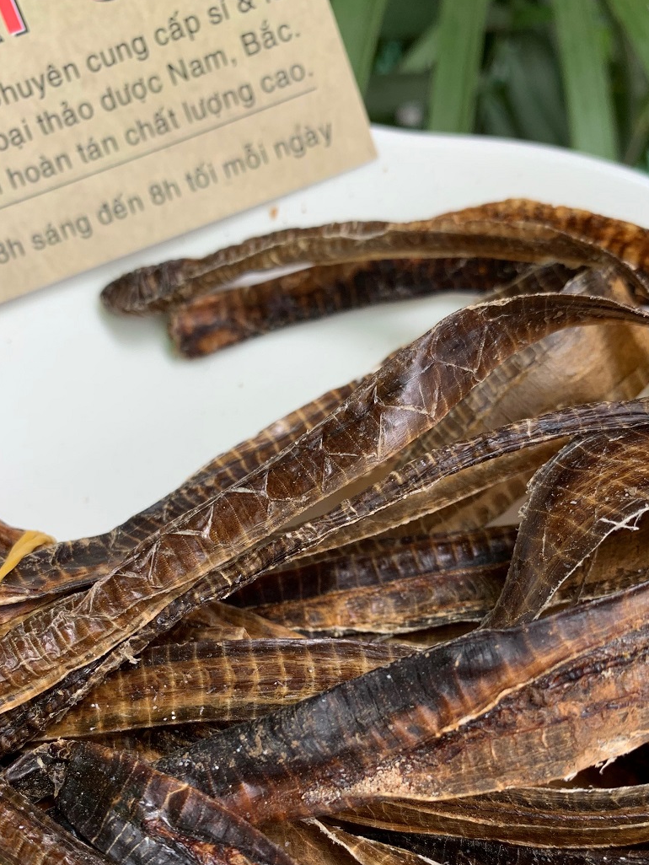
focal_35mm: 38
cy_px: 589
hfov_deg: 37.7
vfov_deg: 48.0
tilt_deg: -63.9
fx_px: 950
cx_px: 332
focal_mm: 4.25
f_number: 1.8
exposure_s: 1/161
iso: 25
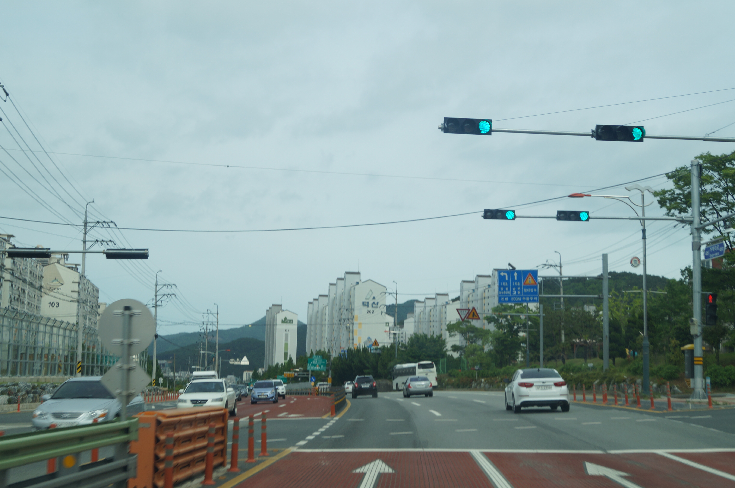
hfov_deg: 43.6
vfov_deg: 29.8
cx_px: 368
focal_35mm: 45
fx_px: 918
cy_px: 244
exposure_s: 1/160
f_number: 7.1
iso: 100
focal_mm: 30
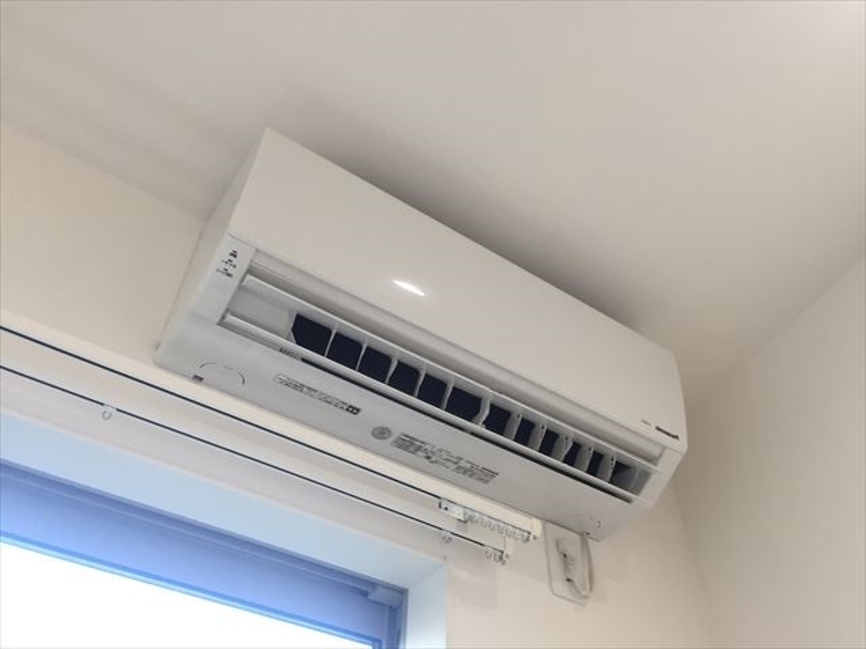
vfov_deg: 48.2
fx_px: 726
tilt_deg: +46.0
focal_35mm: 29
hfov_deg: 61.7
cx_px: 433
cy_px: 324
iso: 80
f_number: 2.2
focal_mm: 4.15
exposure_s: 1/33
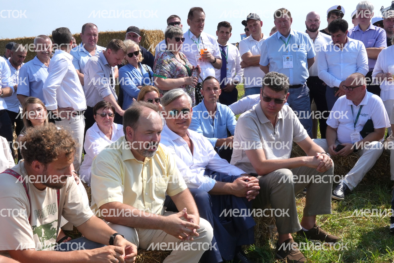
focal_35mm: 43
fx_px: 471
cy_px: 132
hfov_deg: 45.4
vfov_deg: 31.2
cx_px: 197
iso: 250
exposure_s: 1/200
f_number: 18
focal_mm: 29
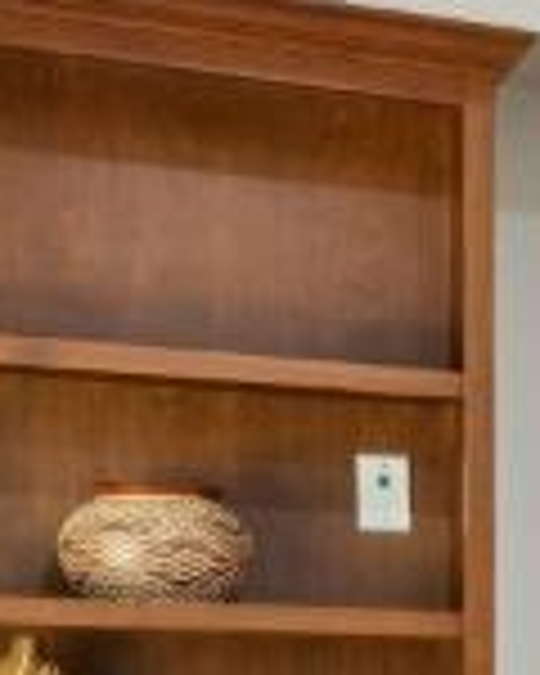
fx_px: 2617
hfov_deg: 8.5
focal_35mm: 131
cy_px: 806
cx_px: 1922
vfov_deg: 14.3
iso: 250
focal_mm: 14
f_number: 9
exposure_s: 1/8
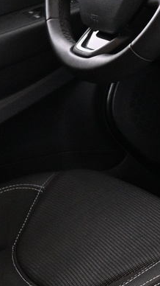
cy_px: 83
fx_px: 793
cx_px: 400
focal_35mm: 105
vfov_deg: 20.3
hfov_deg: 9.9
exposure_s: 1/20
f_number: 3.5
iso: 1600
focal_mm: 16
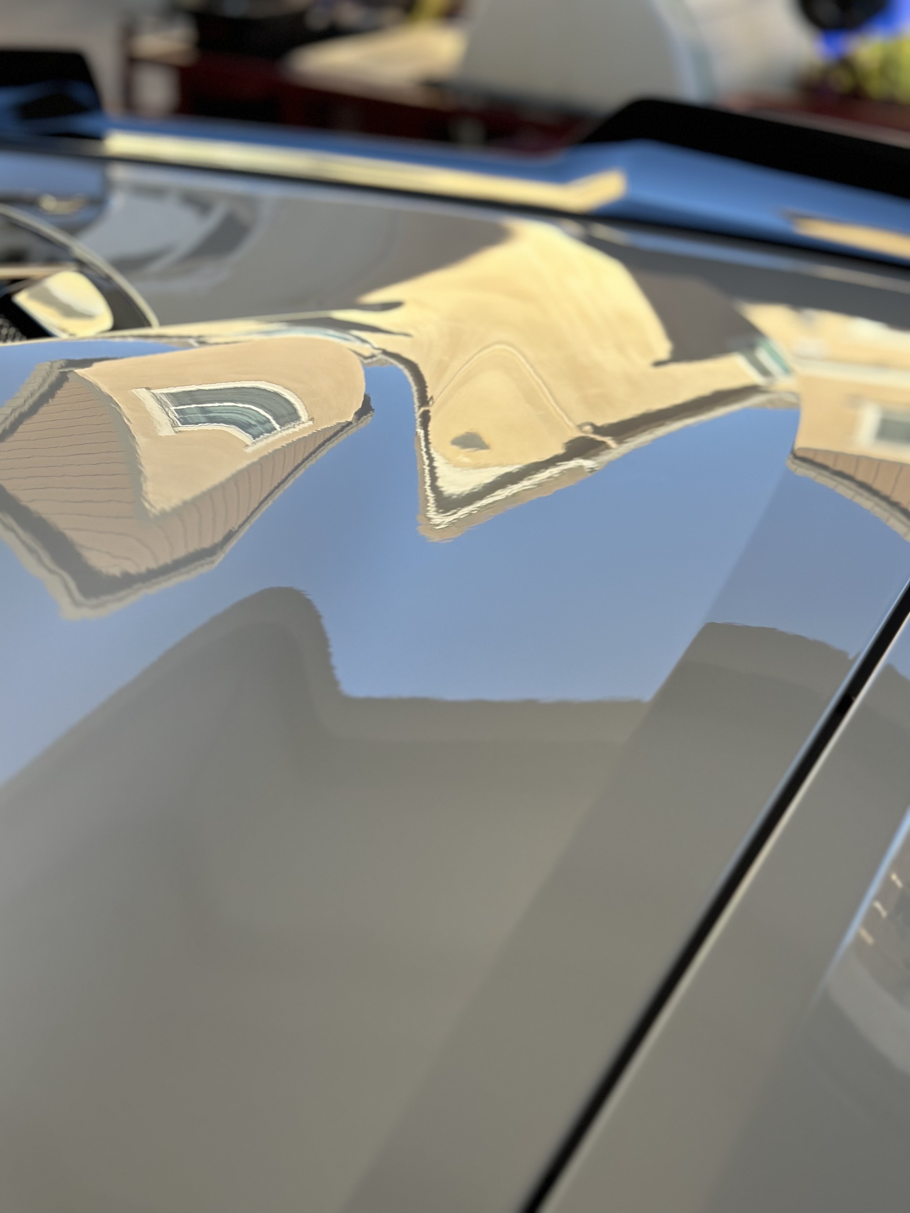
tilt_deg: -24.9
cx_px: 455
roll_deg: -1.4
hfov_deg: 30.3
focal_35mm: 48
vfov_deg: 39.7
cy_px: 606
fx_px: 1682
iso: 80
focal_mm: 6.86
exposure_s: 1/1517
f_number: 1.78
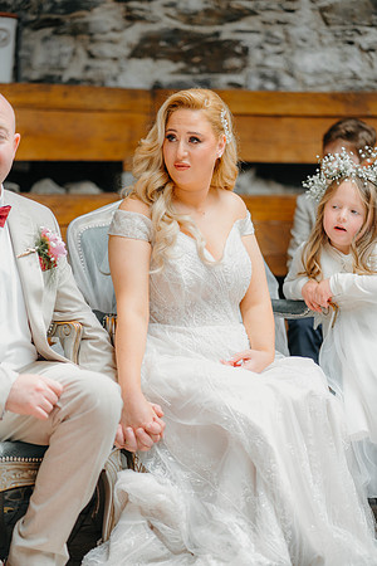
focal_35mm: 85
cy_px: 283
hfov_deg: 16.1
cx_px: 188
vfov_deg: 23.9
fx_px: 1335
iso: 100
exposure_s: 1/400
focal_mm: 85
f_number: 2
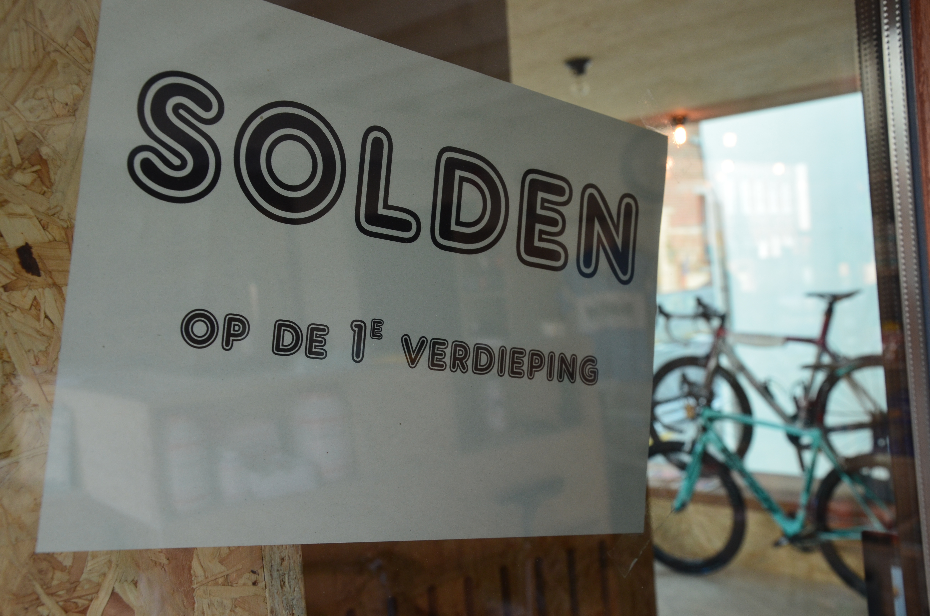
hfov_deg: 49.6
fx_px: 1005
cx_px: 465
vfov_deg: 34.1
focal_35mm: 39
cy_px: 308
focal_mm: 26
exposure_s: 1/30
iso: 400
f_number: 9
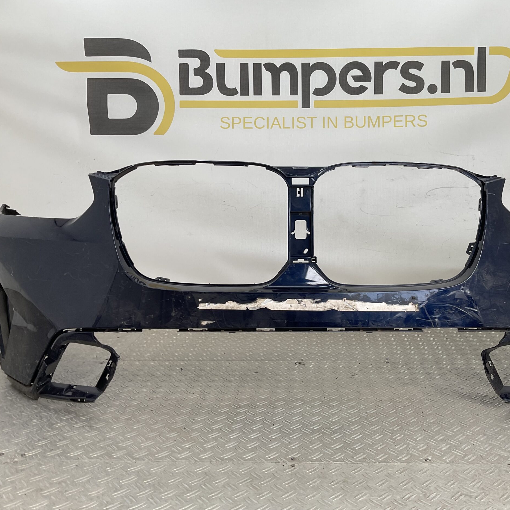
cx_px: 311
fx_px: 583
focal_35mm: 35
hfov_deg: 46.9
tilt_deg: -9.2
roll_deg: -1.2
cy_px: 252
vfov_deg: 47.2
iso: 16
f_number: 1.8
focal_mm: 3
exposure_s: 1/169
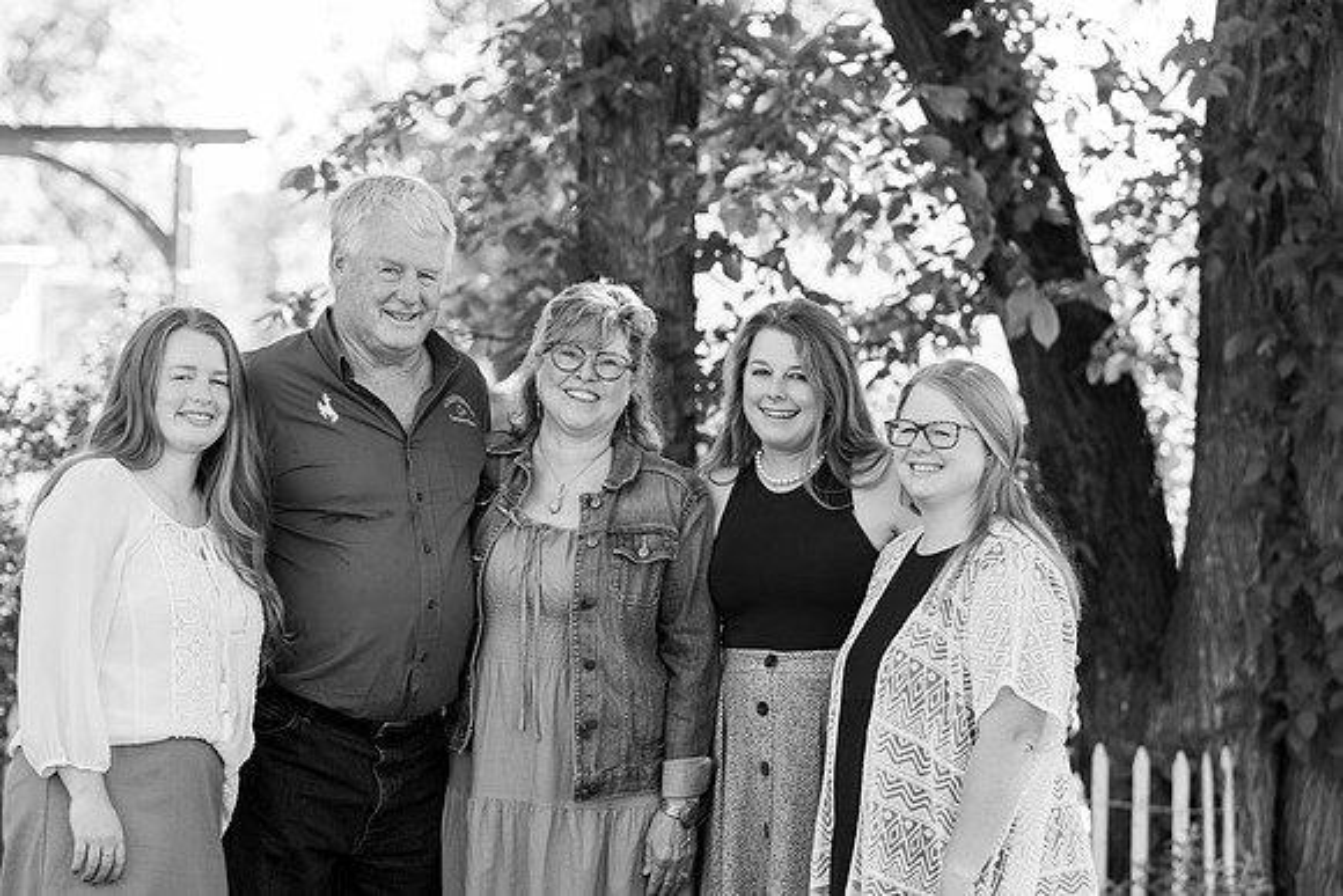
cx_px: 672
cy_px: 448
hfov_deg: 16.3
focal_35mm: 126
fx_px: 4701
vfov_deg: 10.9
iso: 250
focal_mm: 126
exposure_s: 1/125
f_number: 4
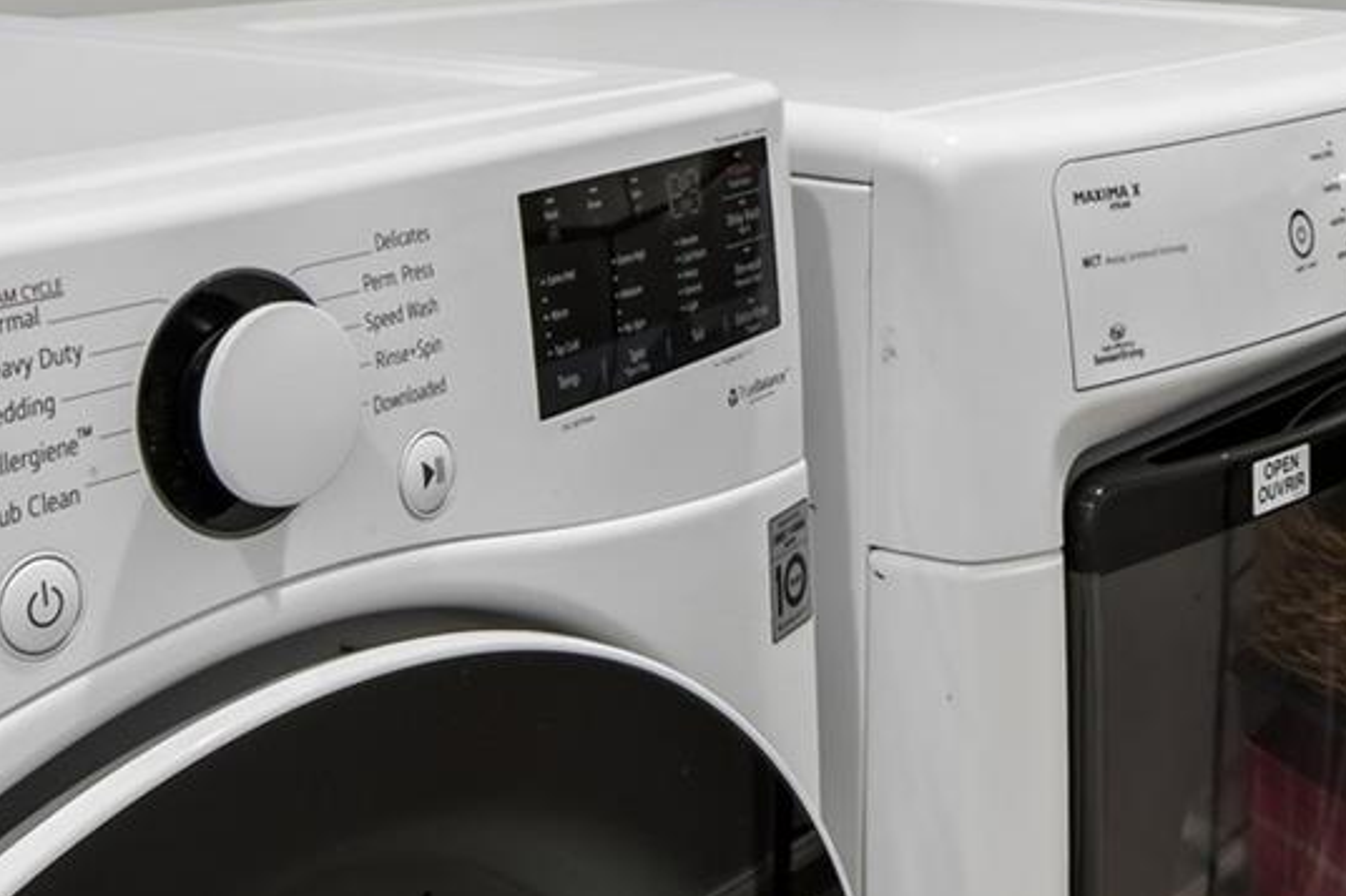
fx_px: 2429
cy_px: -207
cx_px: 1080
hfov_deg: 30.2
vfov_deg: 19.6
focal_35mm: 65
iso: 250
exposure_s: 1/2.5
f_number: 9
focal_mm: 17
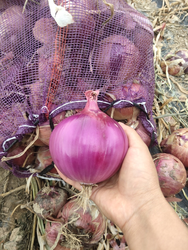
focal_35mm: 26
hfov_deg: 53.1
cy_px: 125
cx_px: 94
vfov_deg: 67.3
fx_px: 188
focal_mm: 4.27
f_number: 1.79
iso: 50
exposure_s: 1/142
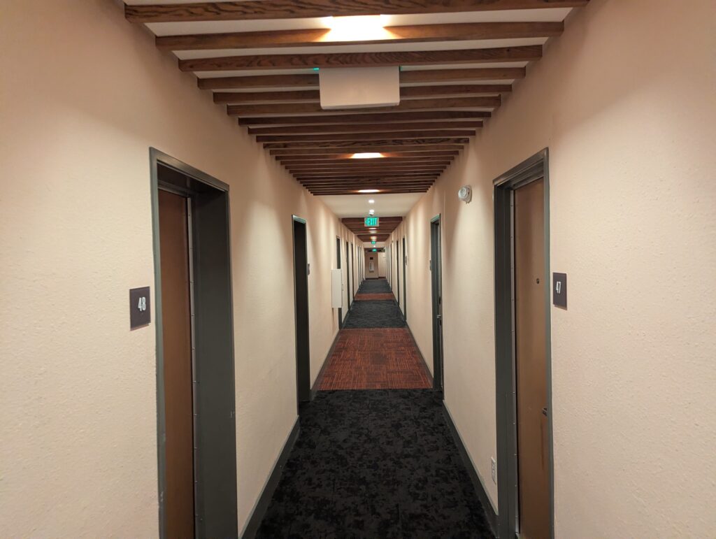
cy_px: 270
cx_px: 358
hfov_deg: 71.5
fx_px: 497
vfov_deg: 56.9
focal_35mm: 24
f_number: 1.85
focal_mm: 6.81
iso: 904
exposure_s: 1/120
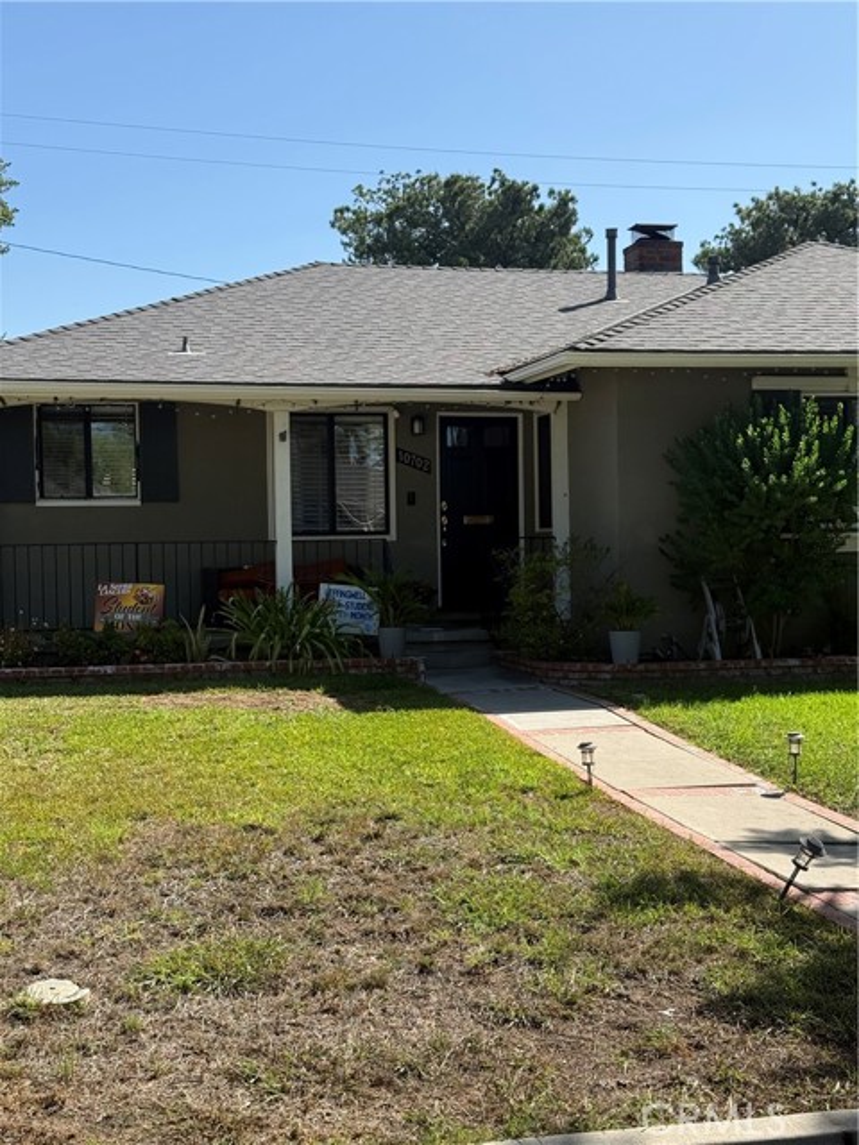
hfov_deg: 30.3
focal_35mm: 48
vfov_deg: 39.7
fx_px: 1588
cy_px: 572
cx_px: 430
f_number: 1.78
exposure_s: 1/2865
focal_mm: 6.76
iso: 80
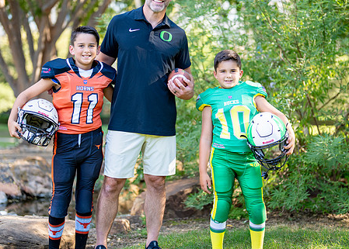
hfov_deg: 25.4
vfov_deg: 18.3
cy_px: 116
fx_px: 773
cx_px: 174
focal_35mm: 78
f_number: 1.2
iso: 100
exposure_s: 1/800
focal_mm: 50
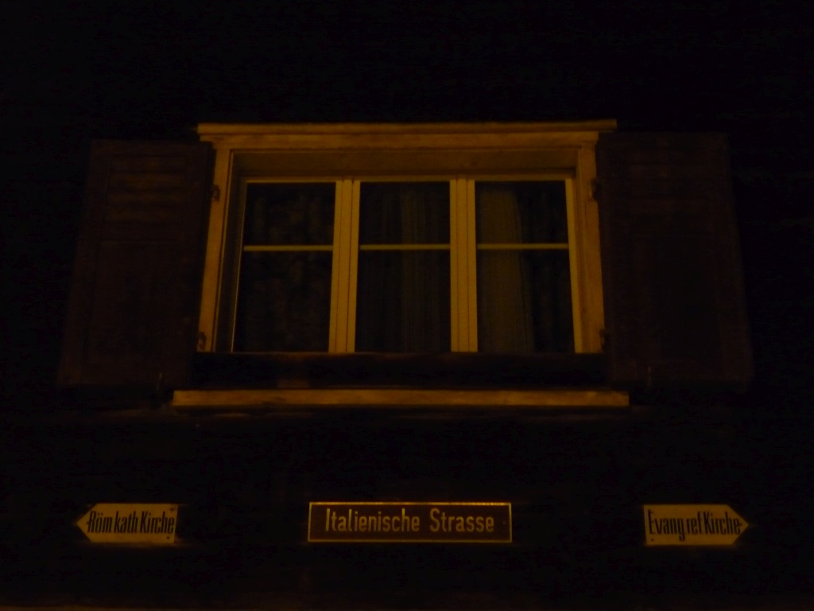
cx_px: 407
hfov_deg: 38.2
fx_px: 1176
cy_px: 306
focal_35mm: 50
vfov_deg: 29.1
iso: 800
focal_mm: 8.5
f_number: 4.2
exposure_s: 1/8
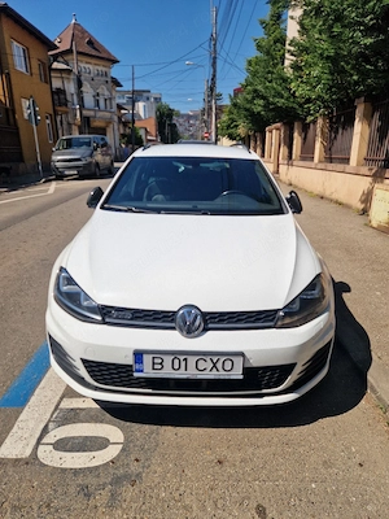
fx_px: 345
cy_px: 260
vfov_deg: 73.9
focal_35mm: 23
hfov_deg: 58.9
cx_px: 194
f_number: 1.8
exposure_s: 1/3333
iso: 50
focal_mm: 5.4
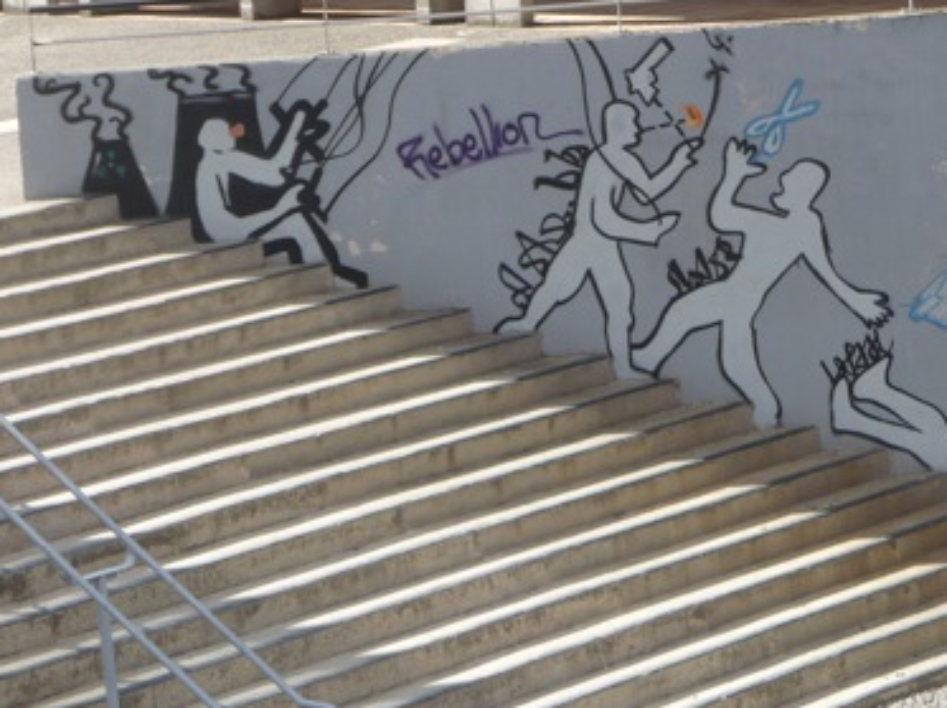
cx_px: 533
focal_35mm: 150
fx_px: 4100
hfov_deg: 13.2
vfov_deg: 9.9
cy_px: 312
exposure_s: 1/500
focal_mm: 21
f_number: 3.7
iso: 100
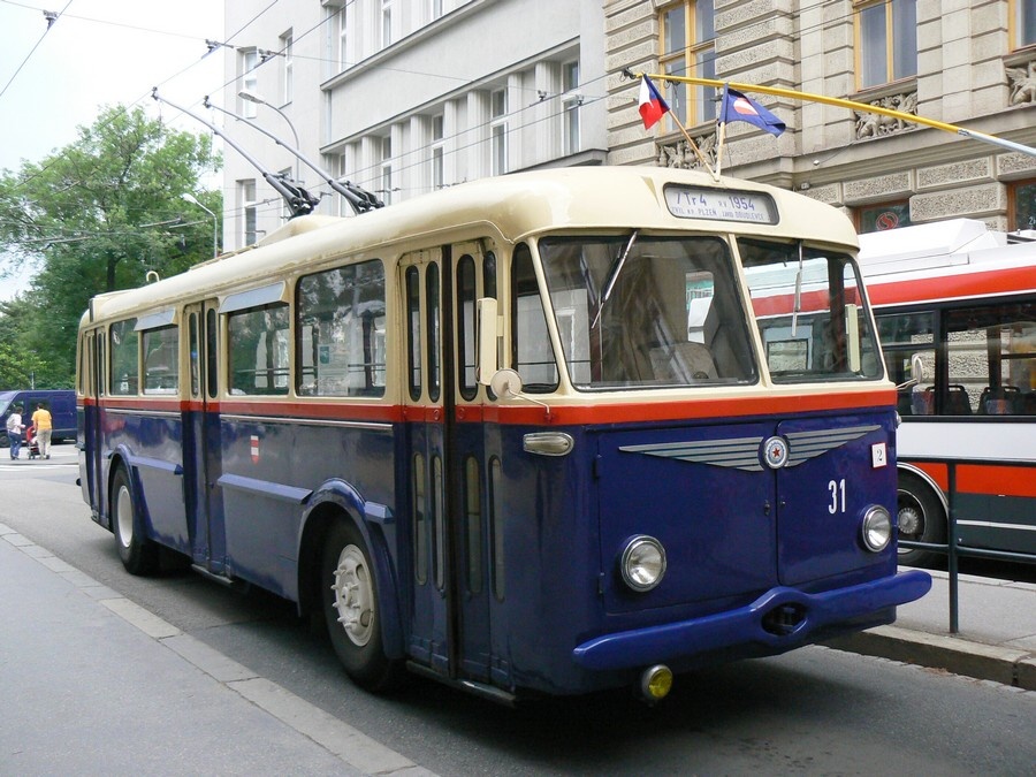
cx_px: 518
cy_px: 388
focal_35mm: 36
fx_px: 1077
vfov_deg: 39.7
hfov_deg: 51.4
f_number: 2.8
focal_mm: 6
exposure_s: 1/500
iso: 200
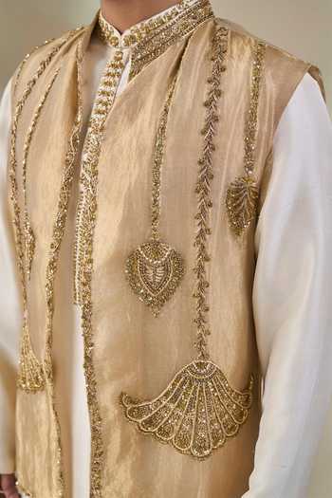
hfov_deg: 27.5
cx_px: 166
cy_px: 249
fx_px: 678
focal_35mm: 49
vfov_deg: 40.3
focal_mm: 49
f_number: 5.6
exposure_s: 1/160
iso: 250
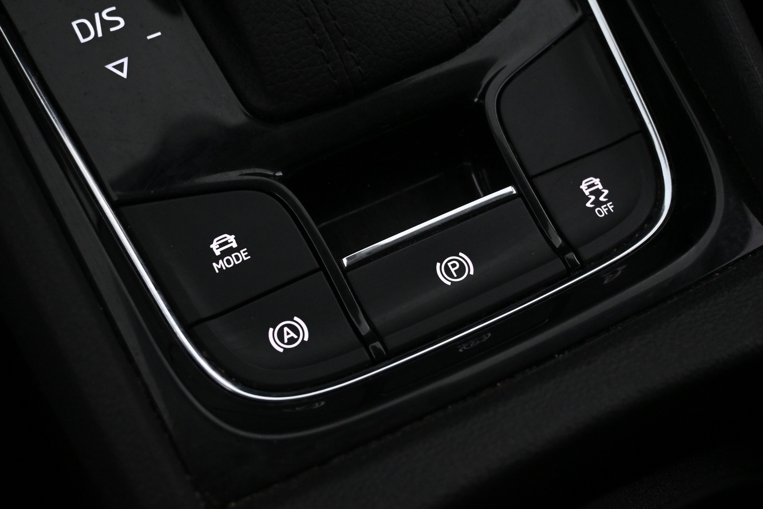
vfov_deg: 27.3
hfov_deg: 40.0
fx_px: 1049
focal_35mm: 50
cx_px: 382
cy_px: 254
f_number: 5
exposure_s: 1/50
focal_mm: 33
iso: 3200
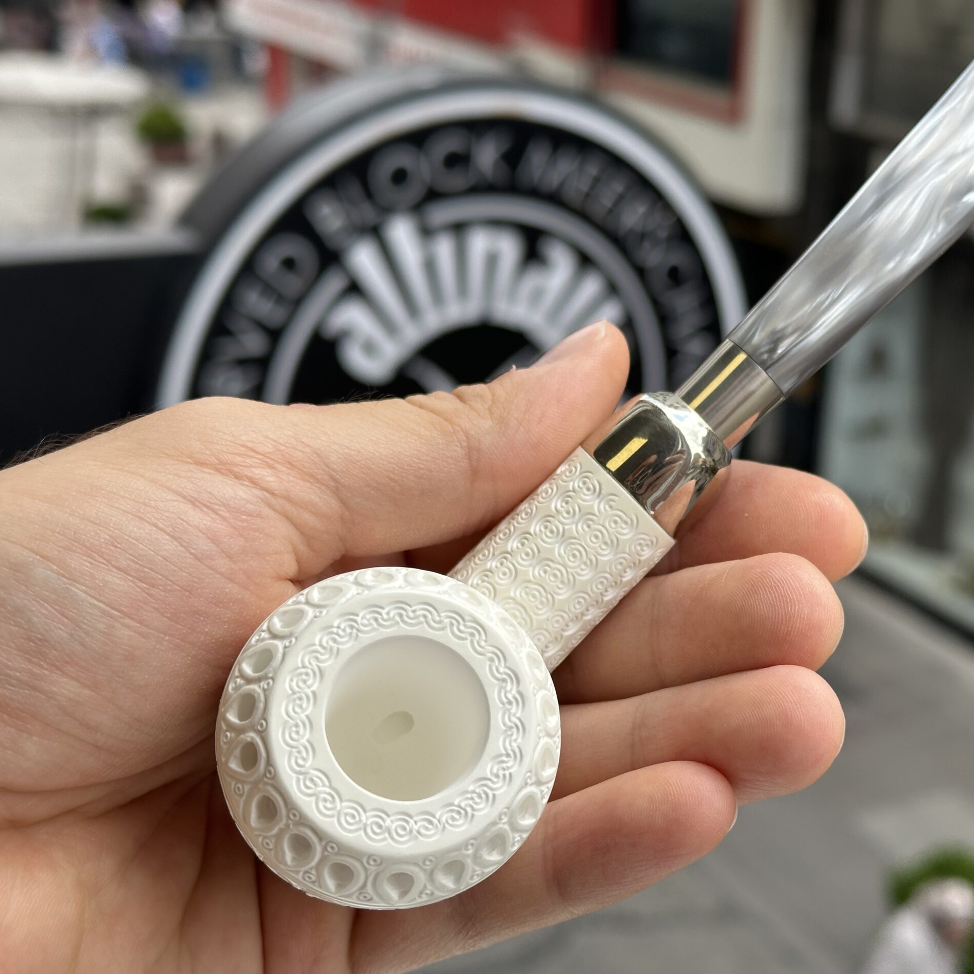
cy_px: 489
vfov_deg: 30.0
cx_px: 647
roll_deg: -3.2
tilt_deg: -19.4
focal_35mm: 57
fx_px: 1815
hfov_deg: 29.8
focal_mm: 6.86
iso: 64
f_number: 1.78
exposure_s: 1/1009
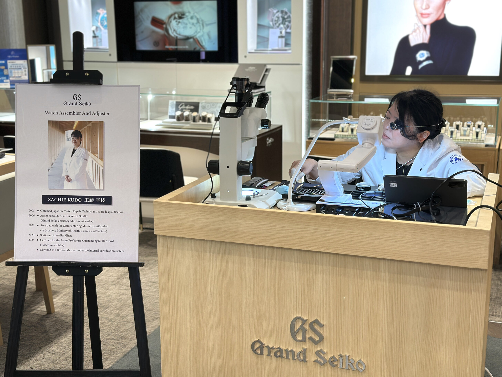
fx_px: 696
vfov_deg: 30.3
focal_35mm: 48
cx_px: 251
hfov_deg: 39.7
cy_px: 188
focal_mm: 6.86
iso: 100
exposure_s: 1/100
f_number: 1.78
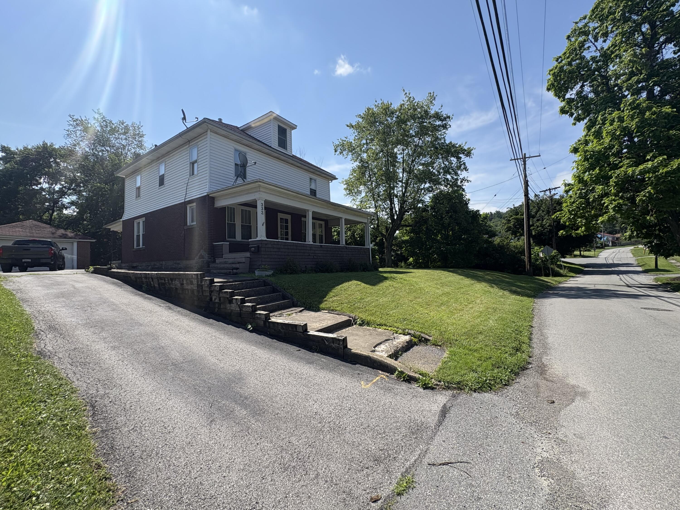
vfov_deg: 85.7
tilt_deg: +2.2
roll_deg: +1.1
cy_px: 255
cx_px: 340
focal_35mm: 14
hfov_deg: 102.1
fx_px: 275
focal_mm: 2.22
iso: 64
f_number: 2.2
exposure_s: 1/1370
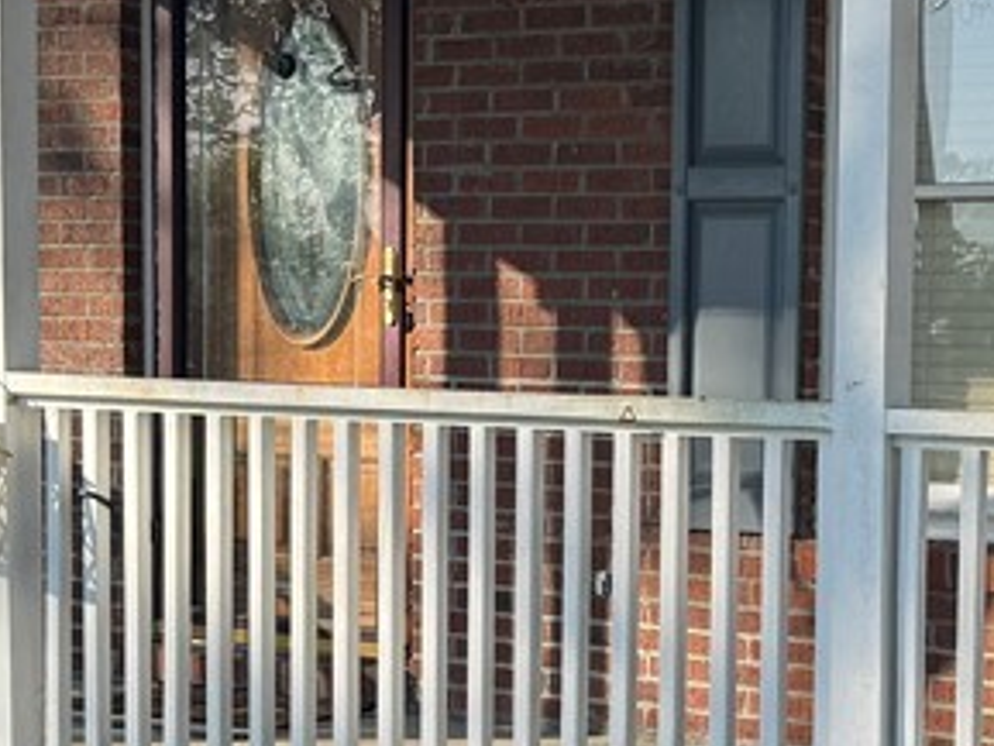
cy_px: 560
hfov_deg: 22.6
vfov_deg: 17.3
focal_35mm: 85
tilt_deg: -4.5
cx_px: 853
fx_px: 2442
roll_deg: -0.9
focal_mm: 6.76
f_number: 1.78
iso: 80
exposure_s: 1/1767
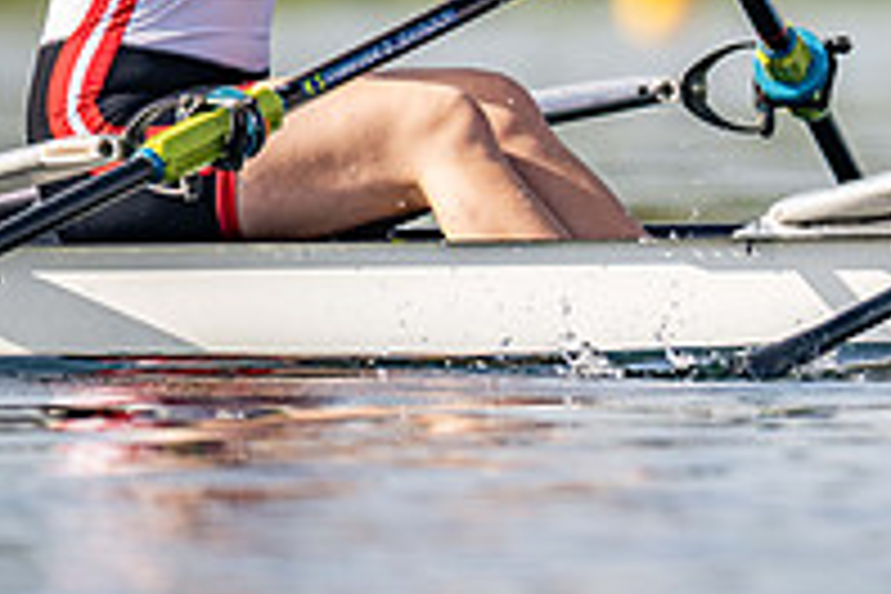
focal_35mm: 1754
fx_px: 43408
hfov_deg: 1.2
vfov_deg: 0.8
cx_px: 1300
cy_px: -124
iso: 180
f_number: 4
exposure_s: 1/2500
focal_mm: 600
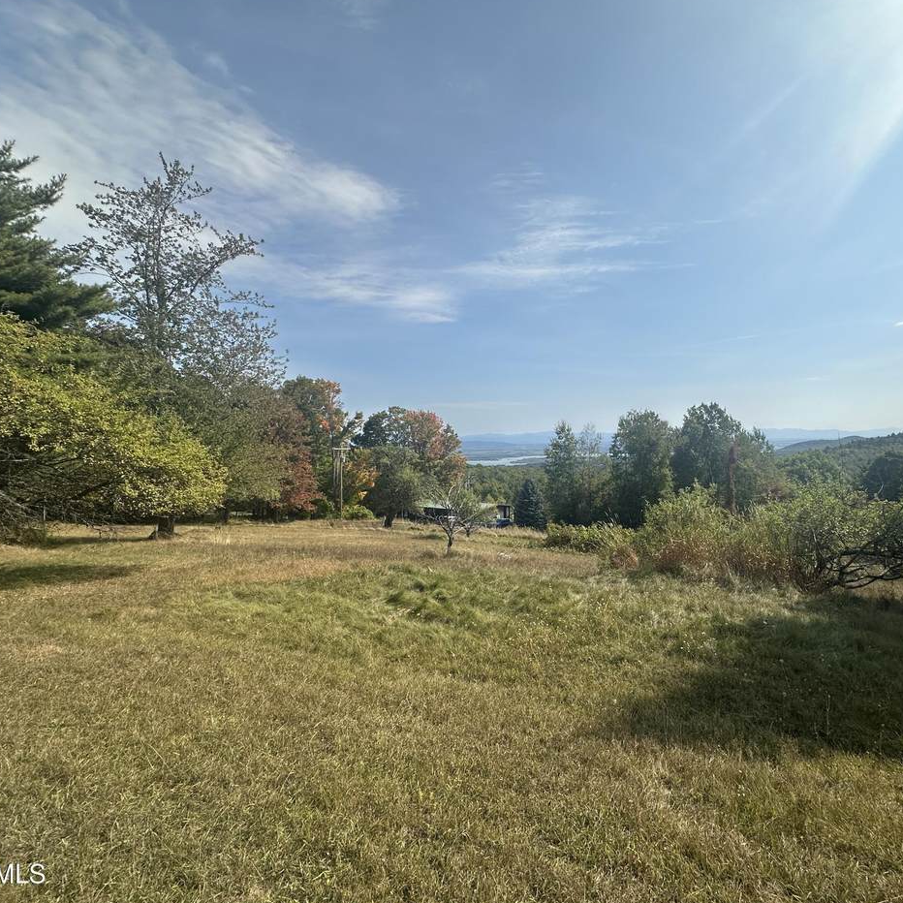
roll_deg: +1.0
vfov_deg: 84.0
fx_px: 502
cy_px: 452
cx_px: 528
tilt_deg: -1.2
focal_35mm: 17
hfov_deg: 83.2
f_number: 2.2
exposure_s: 1/3300
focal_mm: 2.22
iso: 50
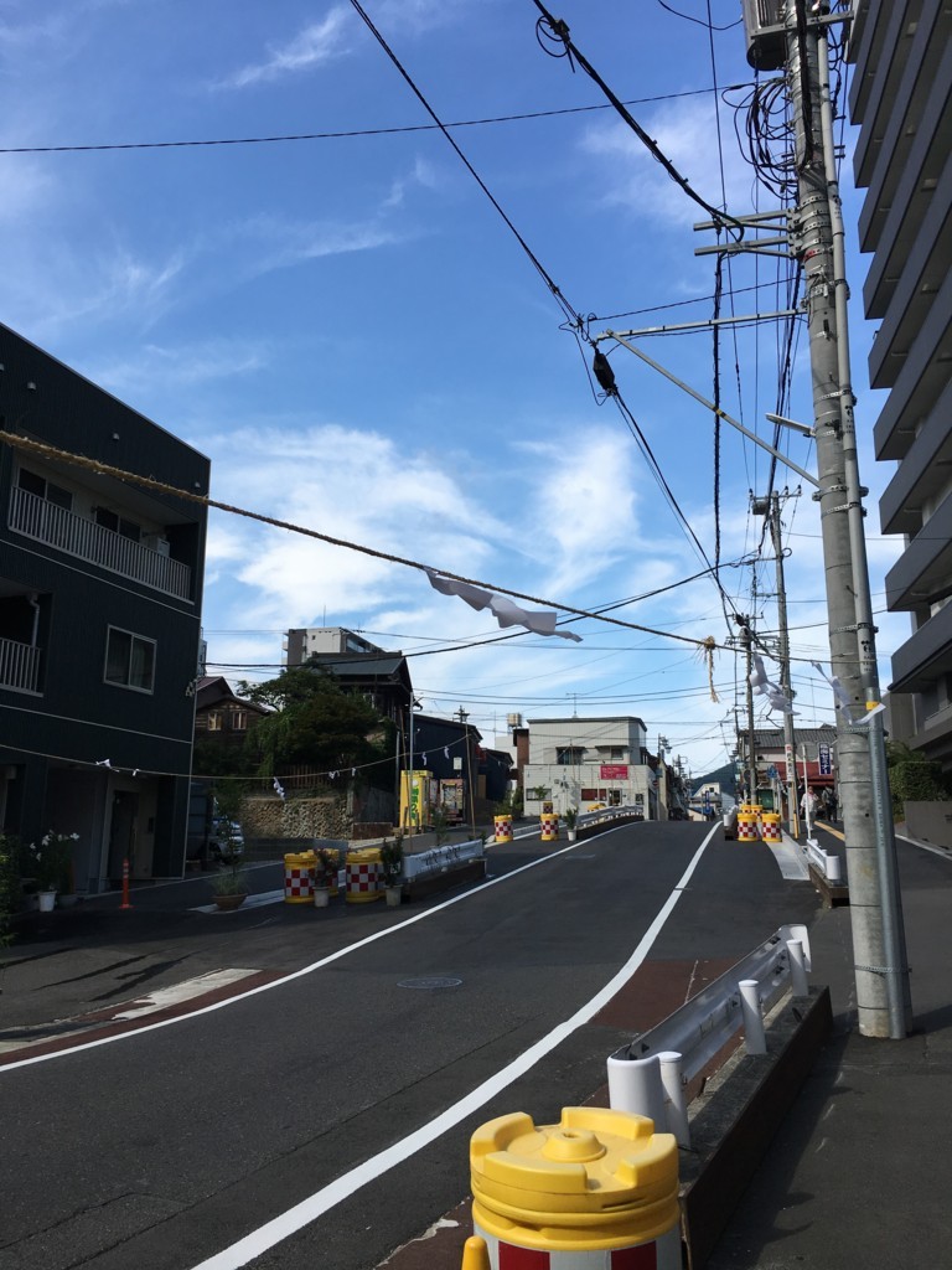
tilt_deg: +12.3
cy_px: 635
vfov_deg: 61.7
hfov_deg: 48.2
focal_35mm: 29
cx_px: 476
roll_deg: -1.4
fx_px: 1063
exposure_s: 1/1115
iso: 25
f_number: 2.2
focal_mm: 4.15
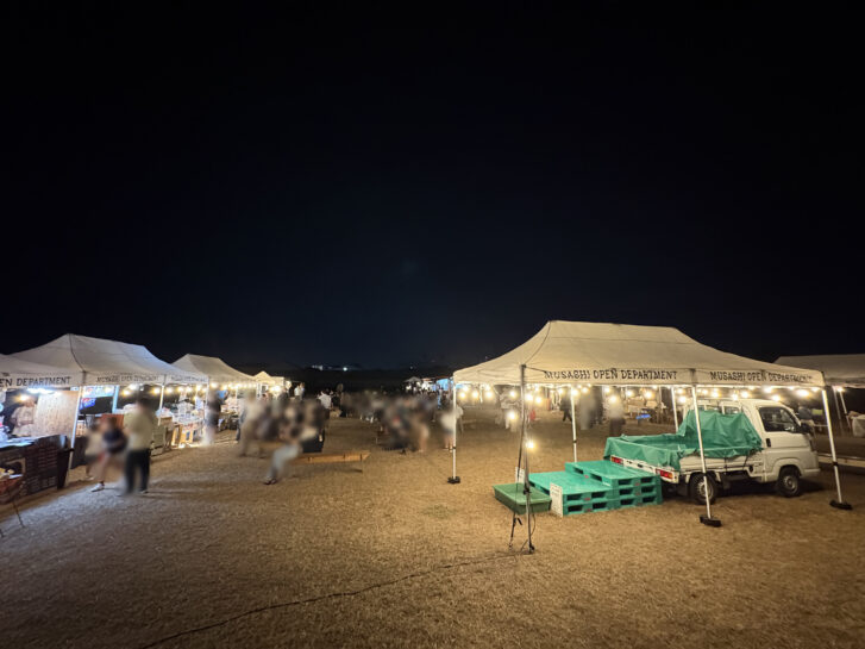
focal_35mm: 14
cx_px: 432
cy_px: 324
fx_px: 350
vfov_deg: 85.7
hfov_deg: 102.1
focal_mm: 2.22
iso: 1250
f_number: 2.2
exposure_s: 1/30
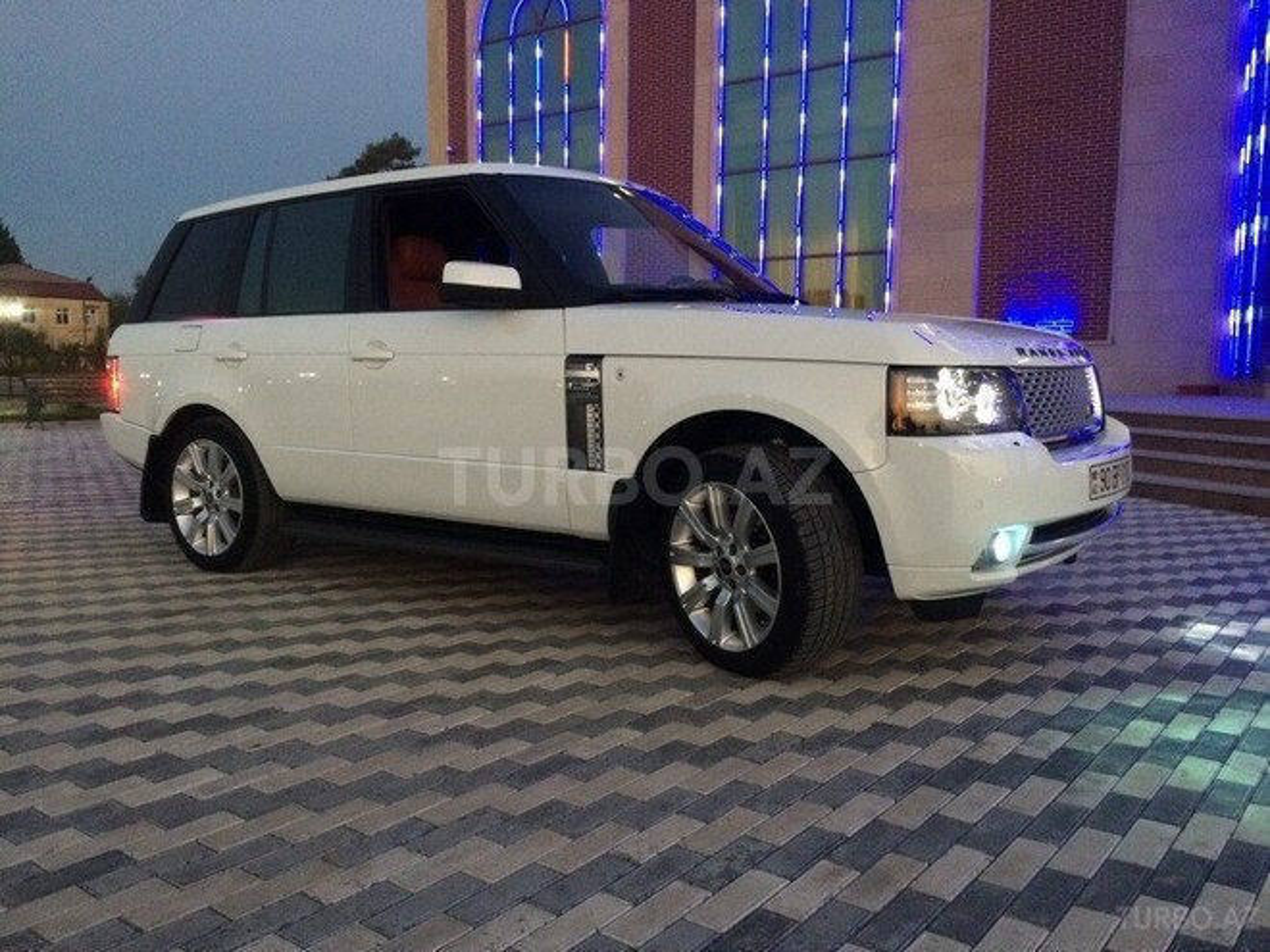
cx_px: 635
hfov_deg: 61.7
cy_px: 476
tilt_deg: -5.5
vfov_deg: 48.2
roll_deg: +0.1
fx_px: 1064
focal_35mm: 29
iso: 320
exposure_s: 1/25
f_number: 2.2
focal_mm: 4.15
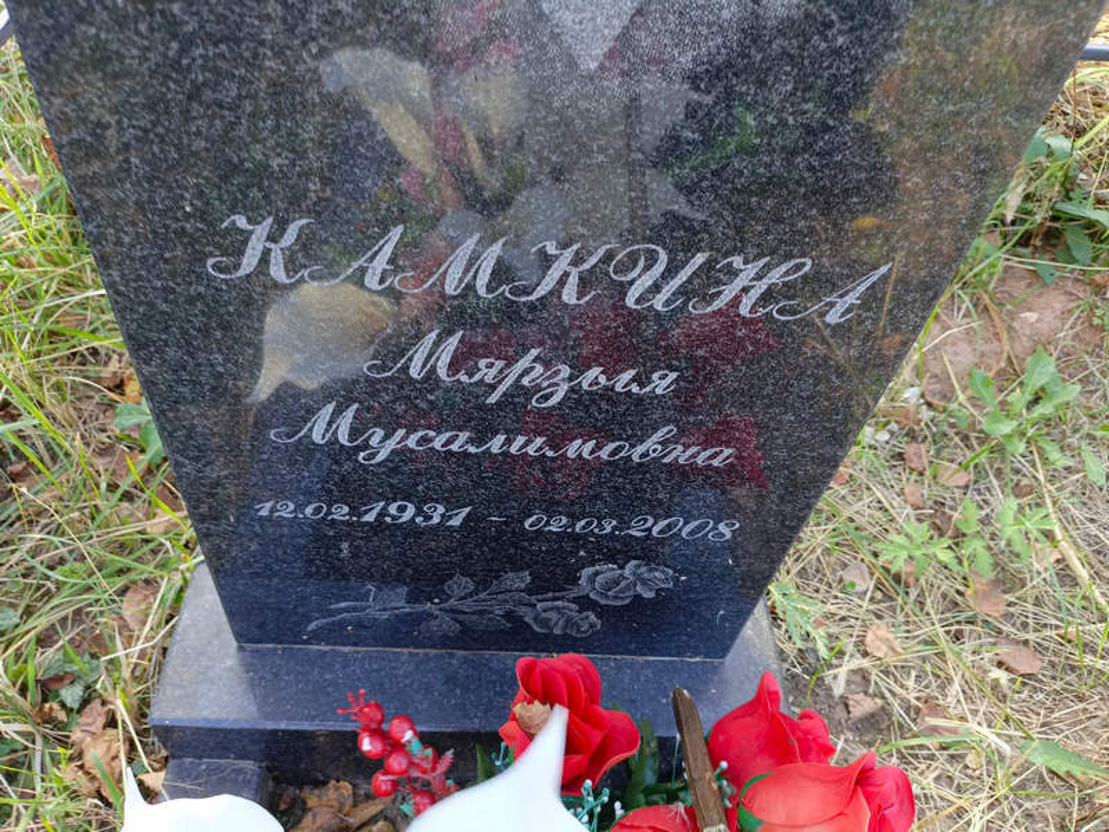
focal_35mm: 25
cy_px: 416
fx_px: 801
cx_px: 554
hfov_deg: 69.4
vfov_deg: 54.9
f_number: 1.69
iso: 238
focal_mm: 4.76
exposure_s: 1/60
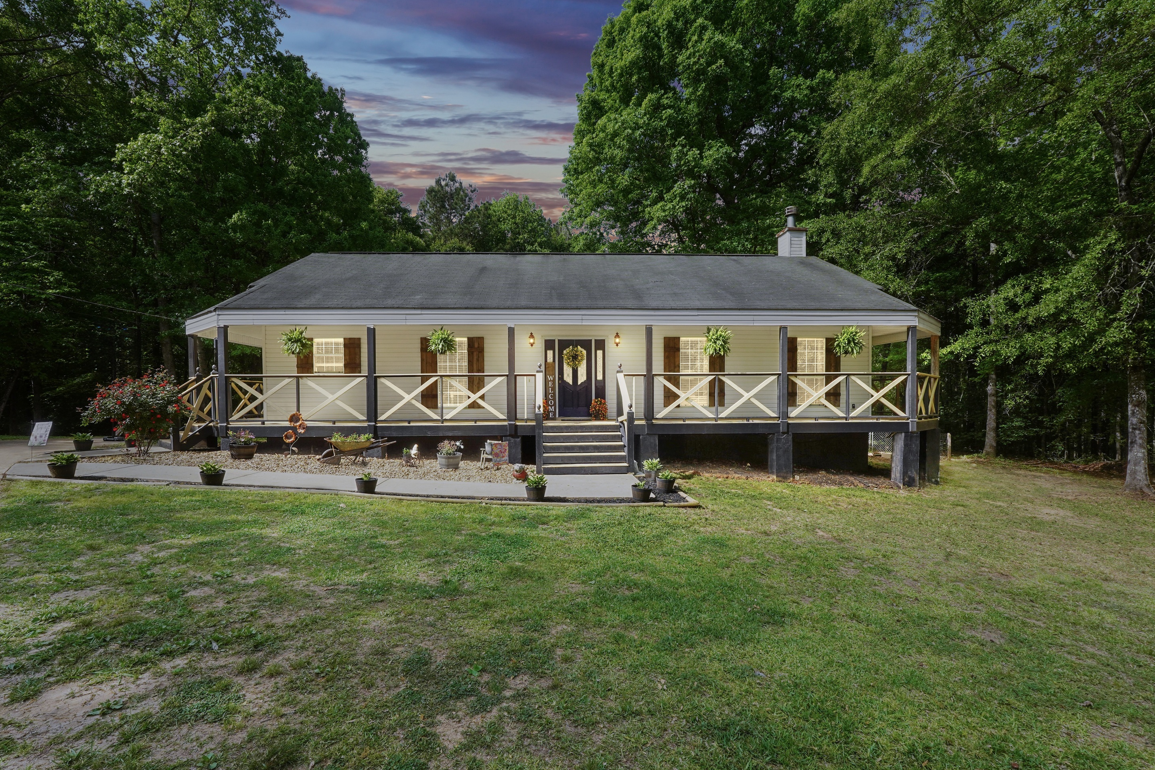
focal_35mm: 16
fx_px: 513
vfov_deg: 73.7
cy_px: 409
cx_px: 579
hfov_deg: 96.7
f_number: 8
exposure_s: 1/125
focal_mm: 10
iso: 100
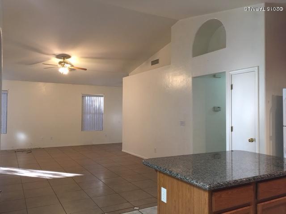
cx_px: 143
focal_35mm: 29
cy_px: 107
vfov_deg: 48.2
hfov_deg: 61.7
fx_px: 240
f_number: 2.2
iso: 50
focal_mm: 4.15
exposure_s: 1/15
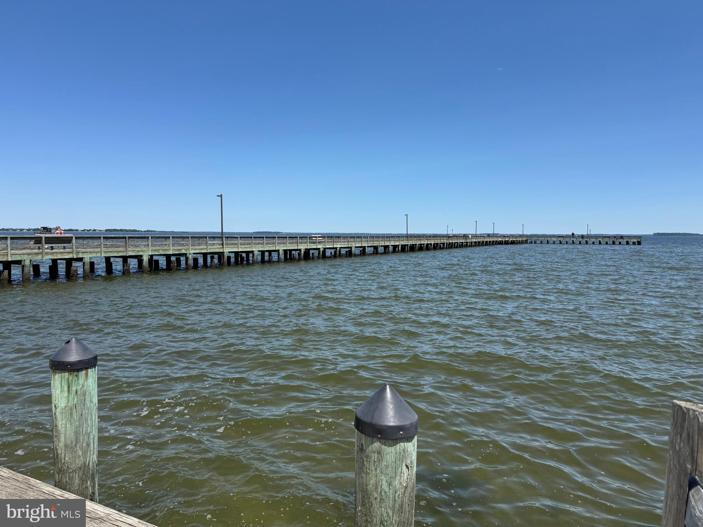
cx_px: 352
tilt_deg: -4.1
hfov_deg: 71.6
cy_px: 264
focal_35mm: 24
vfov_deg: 56.8
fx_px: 487
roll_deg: +0.0
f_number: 1.78
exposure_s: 1/6410
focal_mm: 6.76
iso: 80
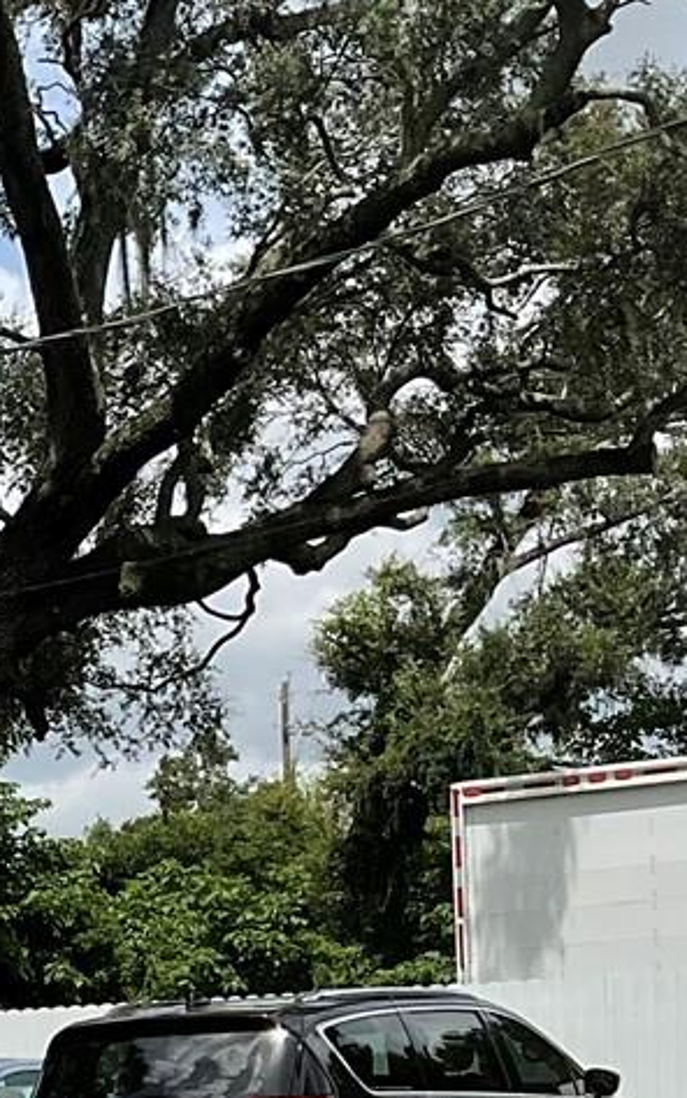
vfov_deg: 19.2
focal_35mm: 104
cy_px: 1189
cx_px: -606
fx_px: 3113
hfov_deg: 11.5
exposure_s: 1/2667
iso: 16
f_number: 1.8
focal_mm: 3
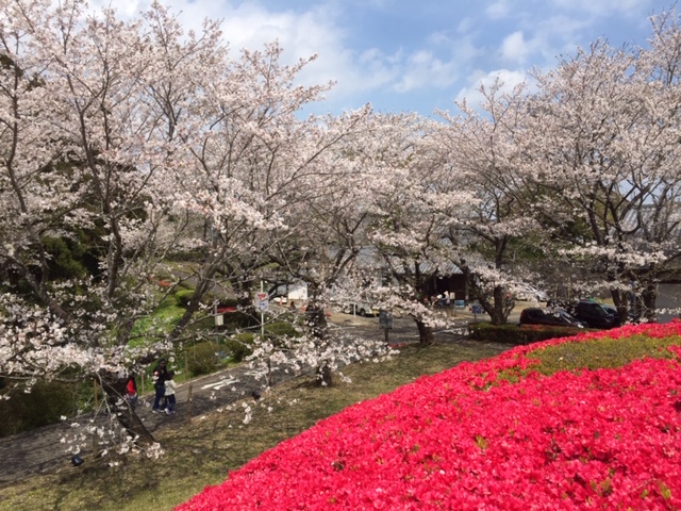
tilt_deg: +0.3
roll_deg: -1.1
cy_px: 256
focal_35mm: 29
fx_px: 571
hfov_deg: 61.7
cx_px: 340
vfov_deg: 48.2
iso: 32
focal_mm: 4.15
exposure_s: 1/2639
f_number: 2.2
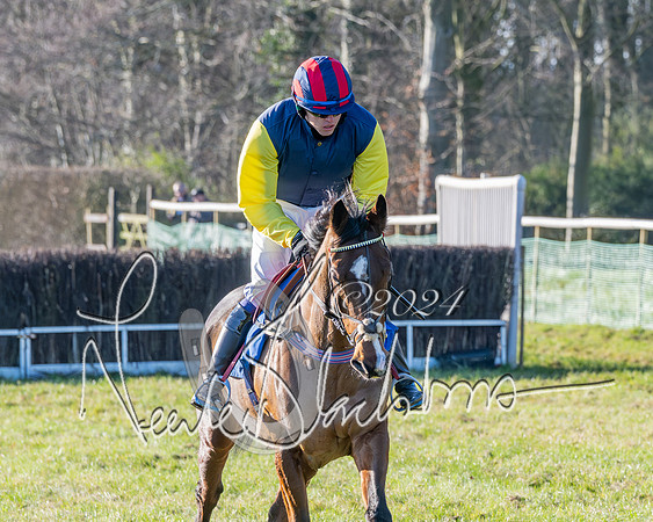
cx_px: 500
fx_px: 6722
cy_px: 358
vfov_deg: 4.4
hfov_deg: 5.6
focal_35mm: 348
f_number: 5
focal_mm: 150
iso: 400
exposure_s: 1/1250
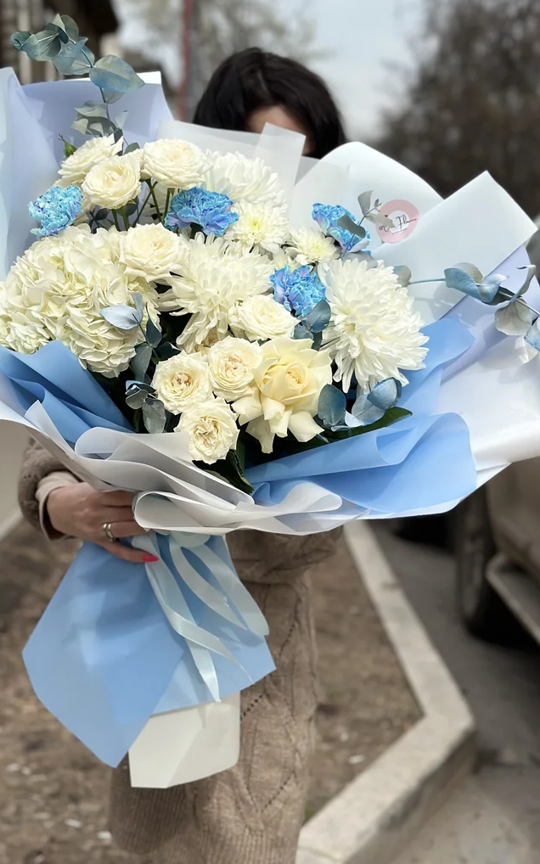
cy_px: 374
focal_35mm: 60
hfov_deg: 21.6
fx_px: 1413
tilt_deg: -5.4
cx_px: 200
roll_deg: +0.0
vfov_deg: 34.0
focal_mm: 6.86
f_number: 1.78
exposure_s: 1/5263
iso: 100
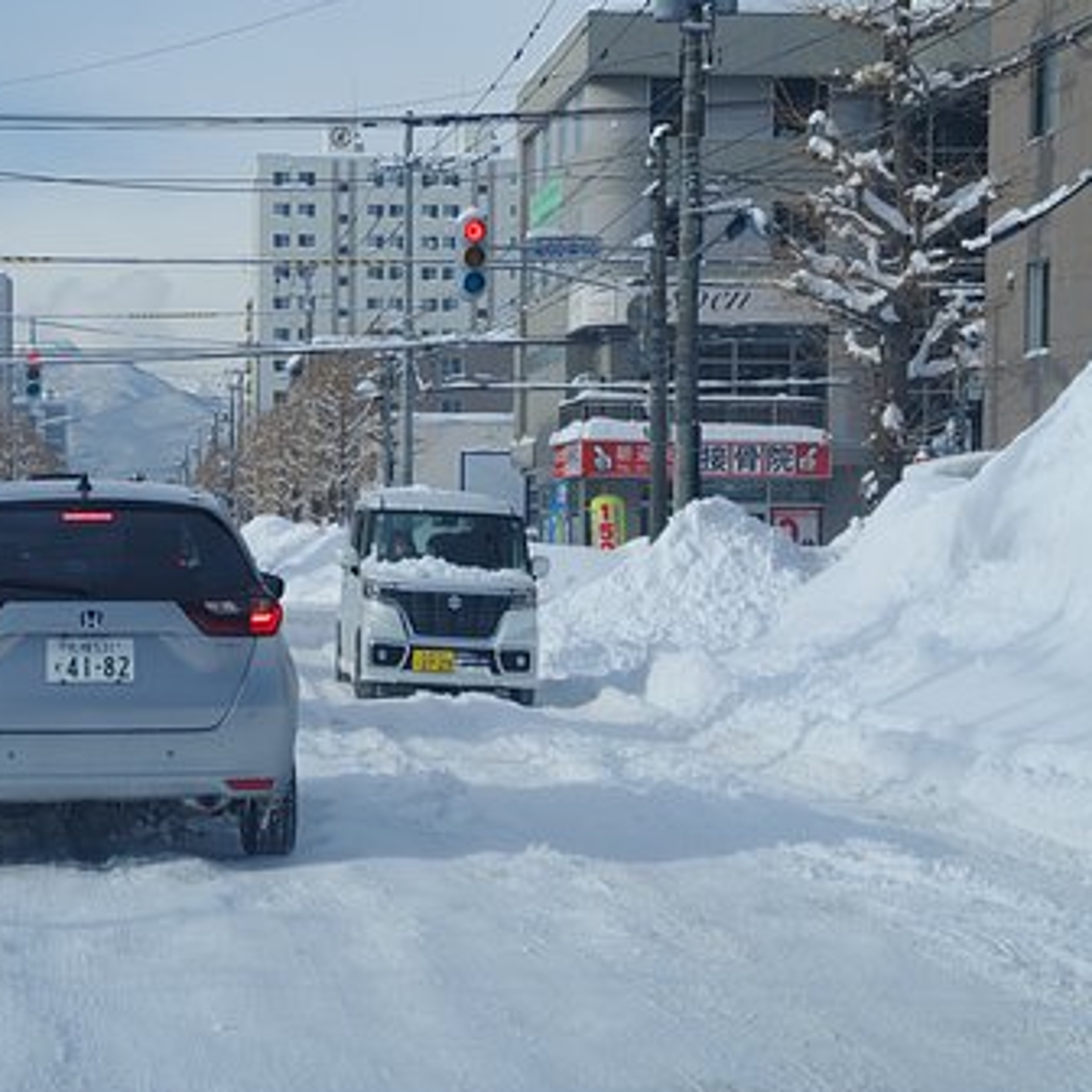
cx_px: 341
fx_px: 3319
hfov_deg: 18.6
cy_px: 549
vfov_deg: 18.7
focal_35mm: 93
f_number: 9
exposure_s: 1/100
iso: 200
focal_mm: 48
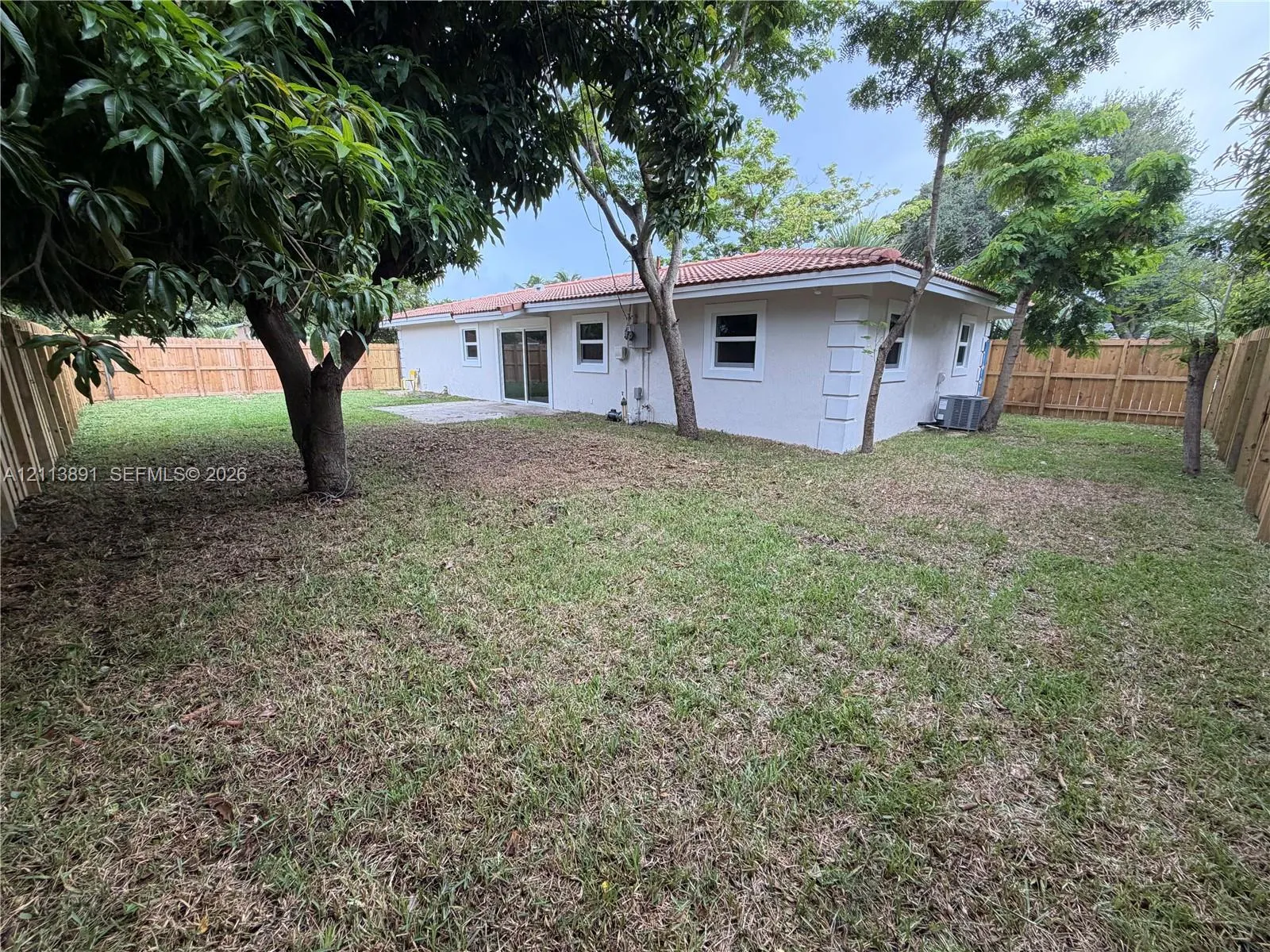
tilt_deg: -13.6
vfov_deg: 85.7
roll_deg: +0.1
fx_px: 514
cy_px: 476
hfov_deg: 102.1
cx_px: 635
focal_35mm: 14
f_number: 2.2
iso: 125
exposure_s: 1/121
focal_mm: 2.22
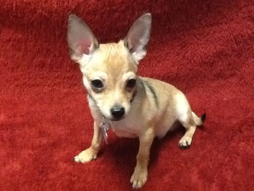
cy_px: 96
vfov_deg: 32.9
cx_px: 127
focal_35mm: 44
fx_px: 323
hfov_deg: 42.9
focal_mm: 2.03
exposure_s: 1/15
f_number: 2.4
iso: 640
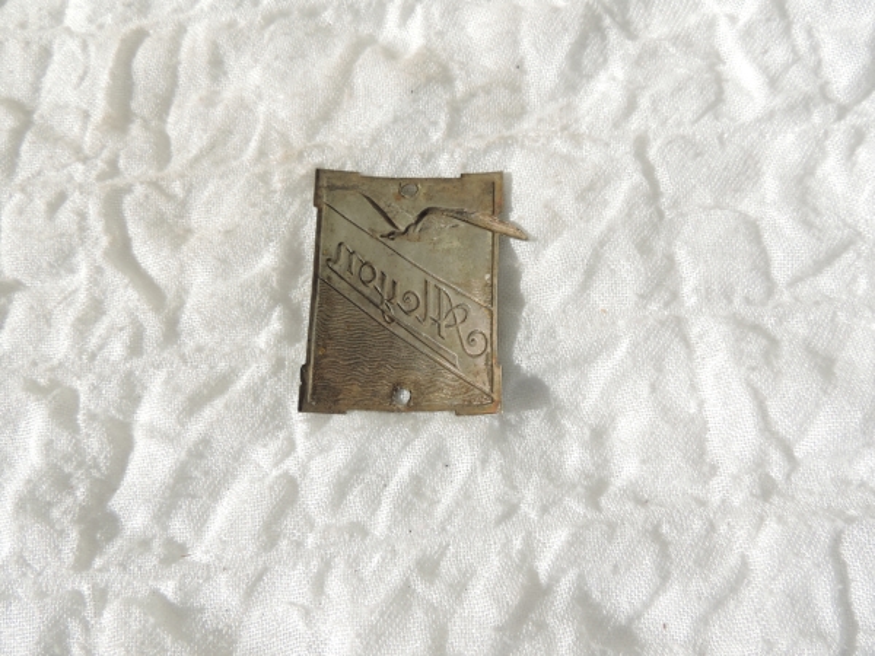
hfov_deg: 60.0
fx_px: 758
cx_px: 438
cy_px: 328
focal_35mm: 30
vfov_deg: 46.8
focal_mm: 5.3
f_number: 3.5
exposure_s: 1/1250
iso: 80
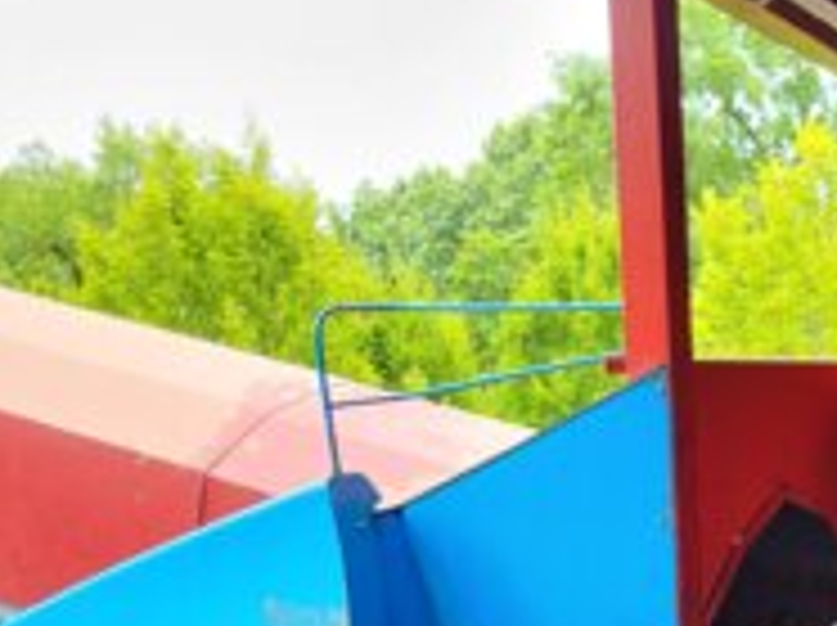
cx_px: 819
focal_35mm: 56
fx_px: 1352
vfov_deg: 25.0
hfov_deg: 32.0
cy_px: 608
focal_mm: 5.4
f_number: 1.8
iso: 80
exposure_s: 1/100
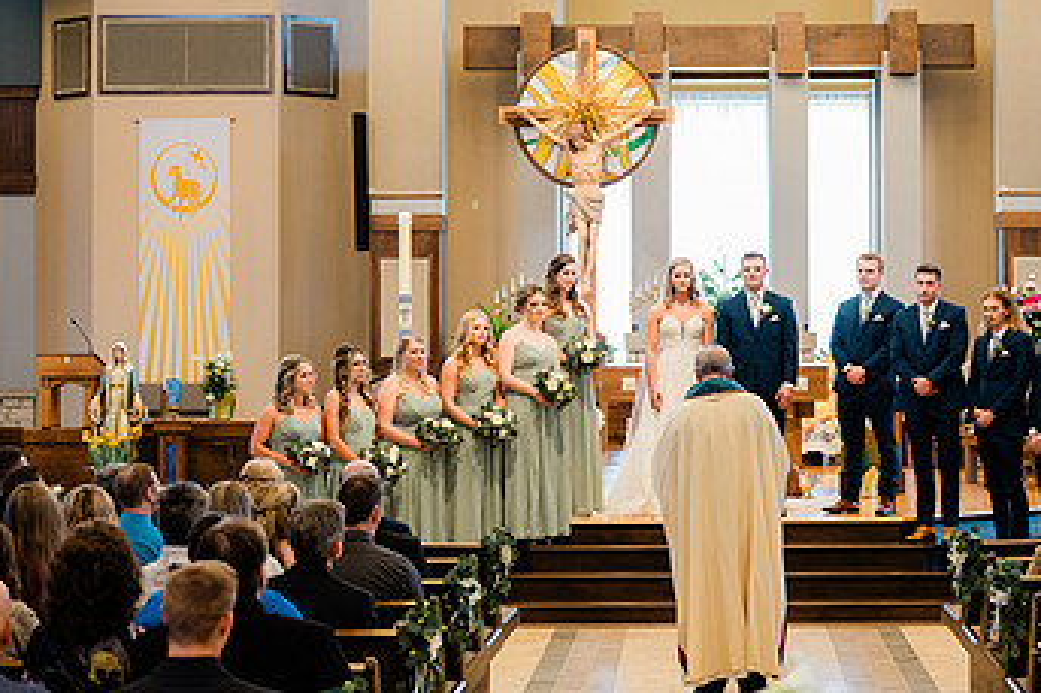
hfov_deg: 23.3
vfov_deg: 15.7
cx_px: 693
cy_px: 236
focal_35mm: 87
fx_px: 2514
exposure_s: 1/250
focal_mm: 49
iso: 1000
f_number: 2.8
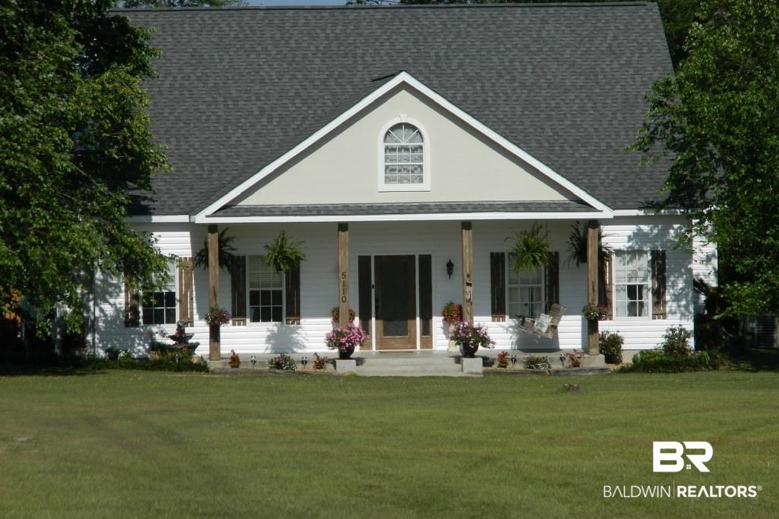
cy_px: 233
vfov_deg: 5.9
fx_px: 4997
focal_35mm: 231
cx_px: 389
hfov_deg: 8.9
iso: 80
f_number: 5.4
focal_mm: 39.7
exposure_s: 1/800
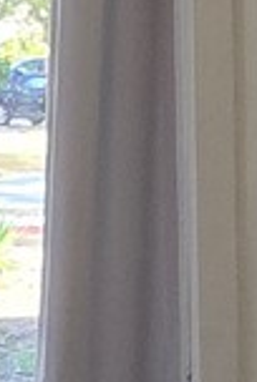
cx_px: -438
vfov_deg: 14.4
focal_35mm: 142
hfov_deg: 8.5
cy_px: 161
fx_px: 1514
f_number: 2.2
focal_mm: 2.2
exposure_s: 1/60
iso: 80
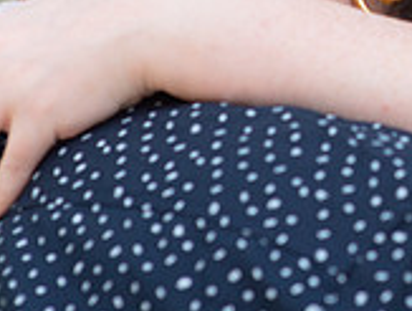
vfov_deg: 4.9
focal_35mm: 304
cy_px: -103
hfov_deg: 6.4
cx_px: 538
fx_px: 3626
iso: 400
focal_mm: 85
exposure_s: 1/320
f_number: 3.5
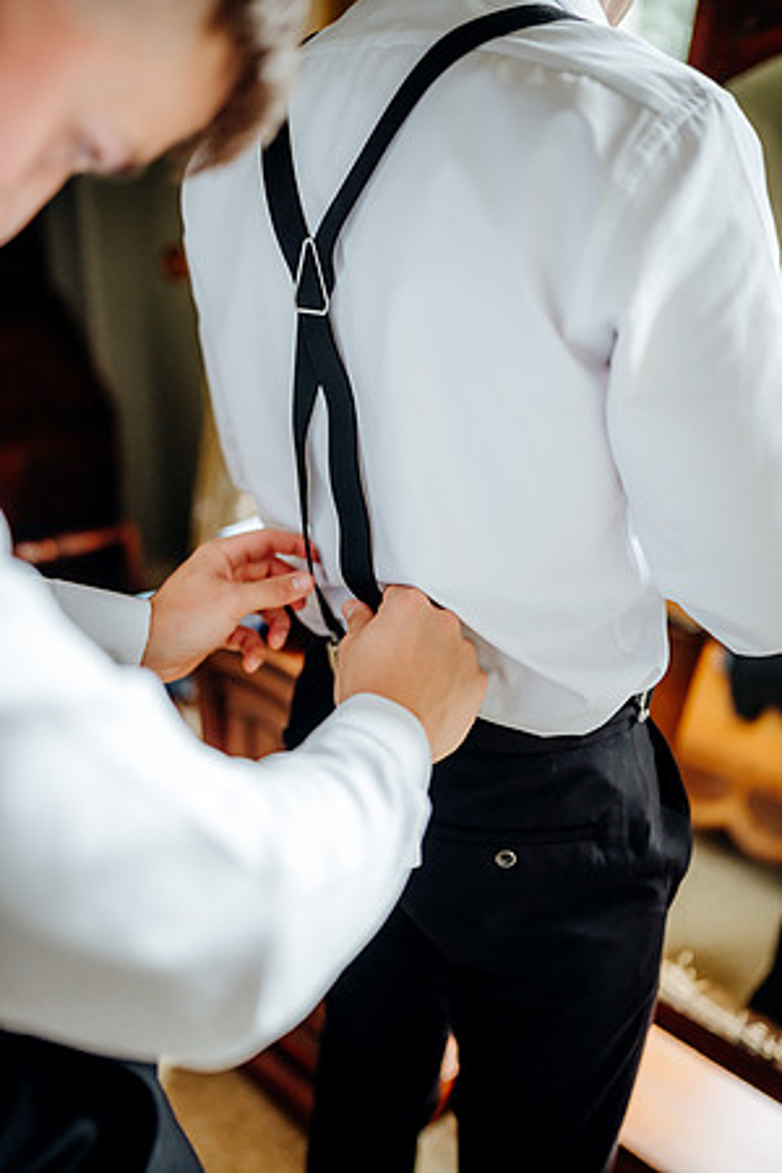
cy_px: 586
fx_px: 1140
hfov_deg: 37.9
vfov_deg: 54.4
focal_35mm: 35
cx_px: 391
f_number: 1.4
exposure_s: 1/200
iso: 640
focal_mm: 35
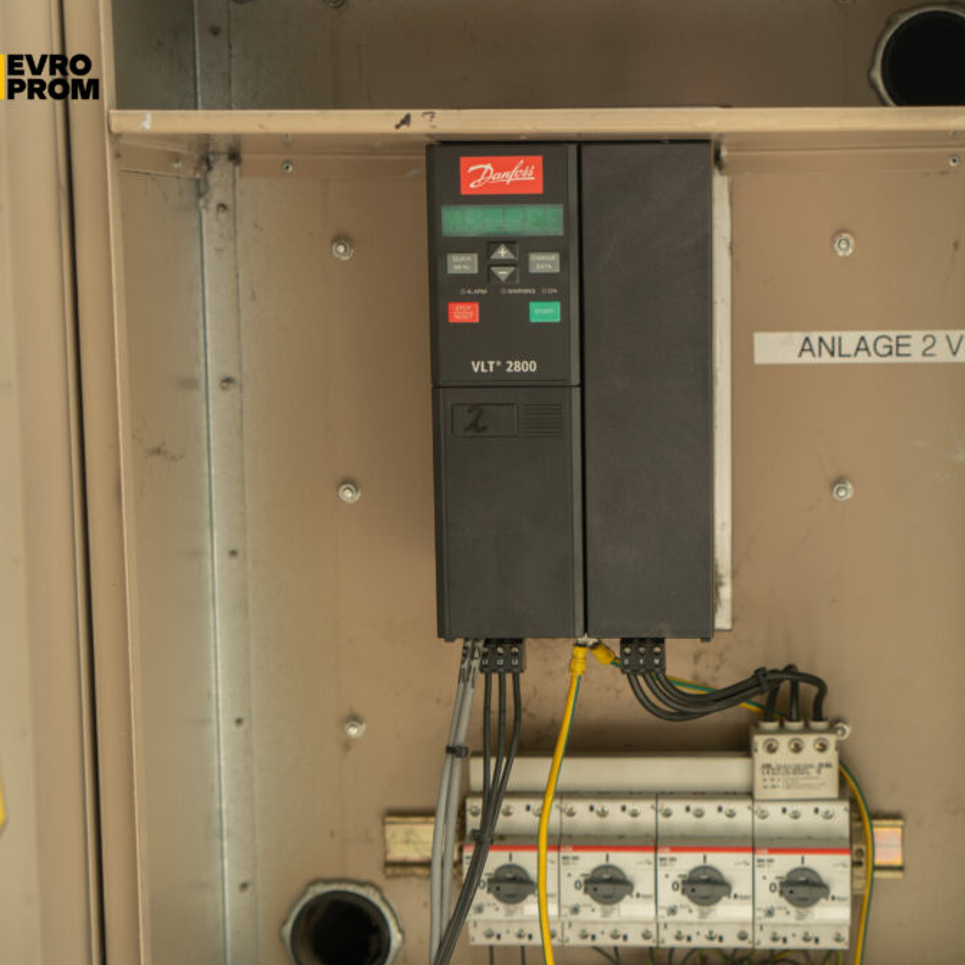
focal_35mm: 61
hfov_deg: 28.0
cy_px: 487
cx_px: 633
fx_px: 1924
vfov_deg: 28.2
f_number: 4.5
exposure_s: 1/160
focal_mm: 47
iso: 250
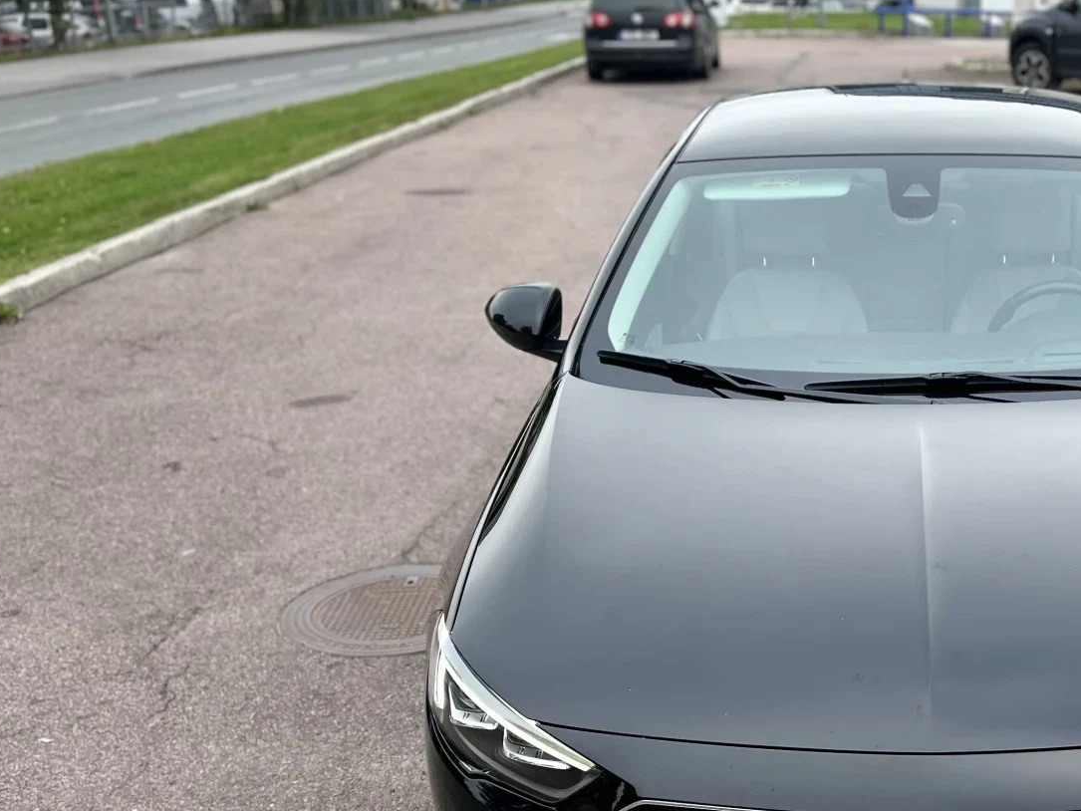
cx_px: 894
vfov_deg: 30.9
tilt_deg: -23.9
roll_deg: -2.4
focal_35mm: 46
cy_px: 620
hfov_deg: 39.3
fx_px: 1437
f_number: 1.6
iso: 50
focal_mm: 5.1
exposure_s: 1/649
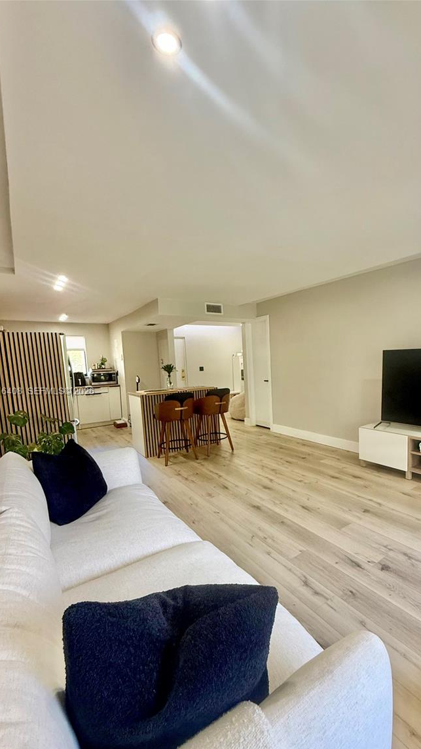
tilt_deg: -5.6
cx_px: 268
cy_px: 392
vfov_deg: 99.3
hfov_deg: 65.9
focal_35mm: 16
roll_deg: +2.1
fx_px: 318
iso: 320
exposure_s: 1/99
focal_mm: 2.22
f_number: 2.2
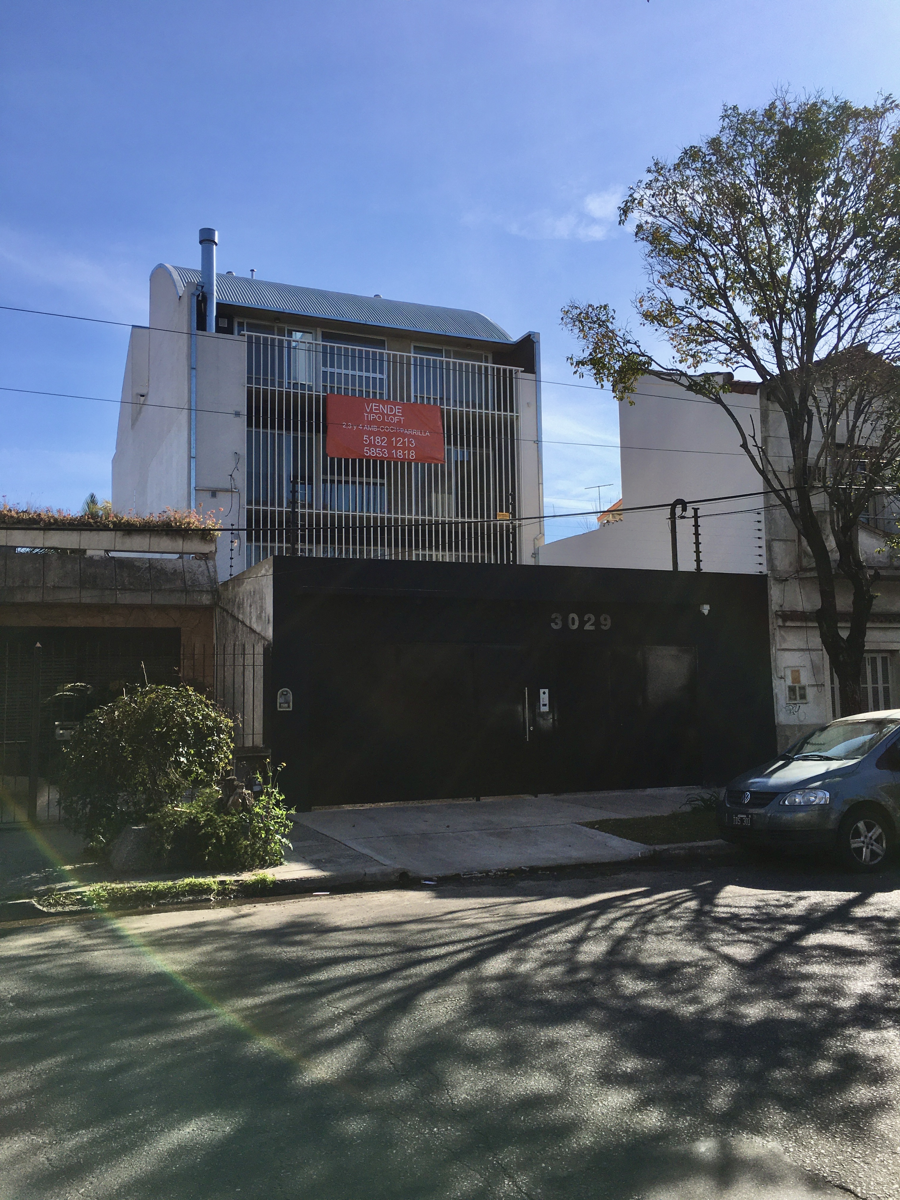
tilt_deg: +8.1
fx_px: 1005
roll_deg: +1.5
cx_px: 450
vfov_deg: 61.7
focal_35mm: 29
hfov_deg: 48.2
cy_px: 600
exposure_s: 1/1789
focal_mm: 4.15
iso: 25
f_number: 2.2
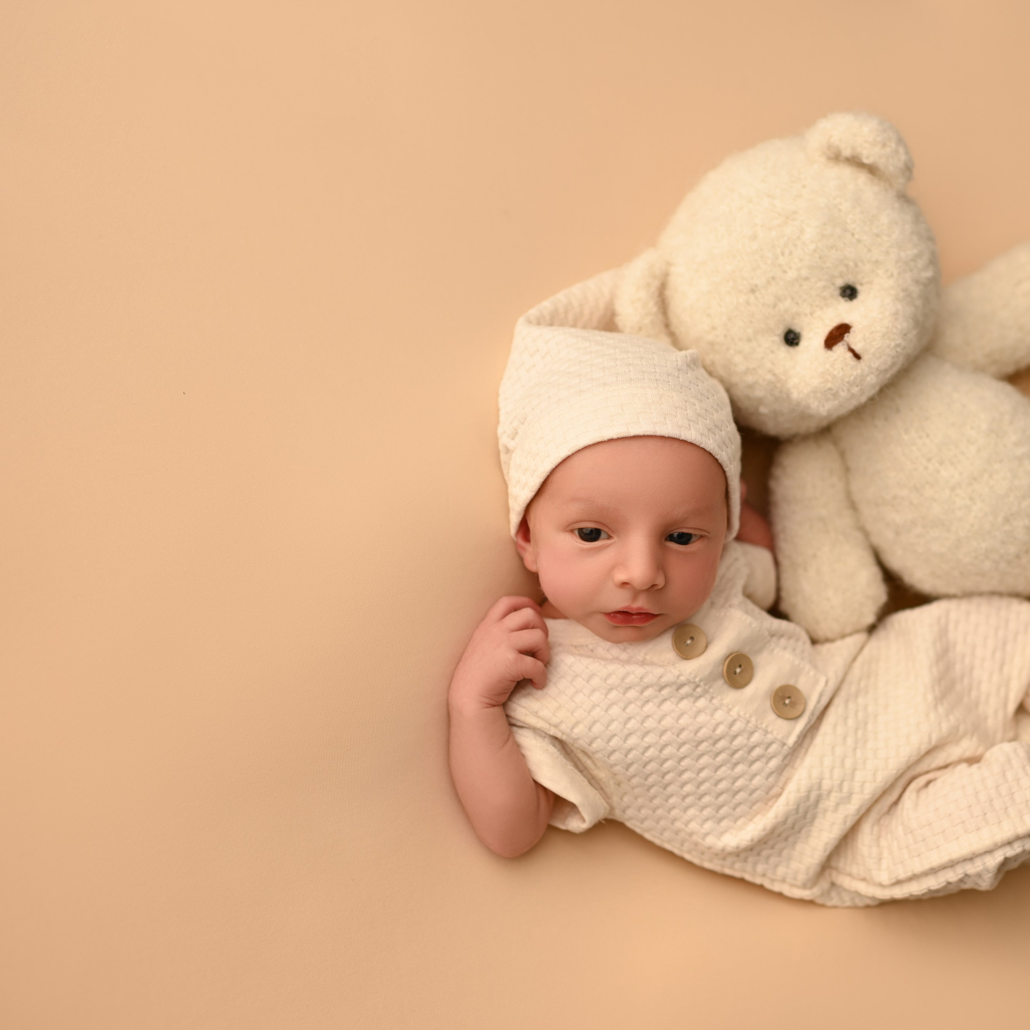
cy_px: 518
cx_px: 743
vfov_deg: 37.6
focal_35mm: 45
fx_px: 1515
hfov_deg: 36.9
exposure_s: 1/160
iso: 100
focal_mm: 35
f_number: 2.8
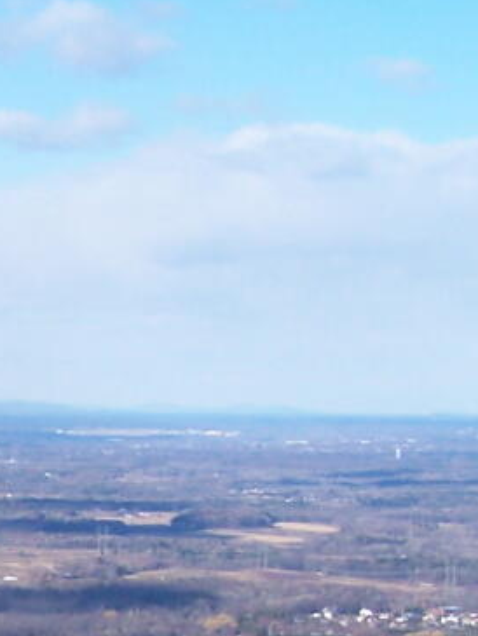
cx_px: -345
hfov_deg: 10.0
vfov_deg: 13.5
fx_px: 2613
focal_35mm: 142
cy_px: 780
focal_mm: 6.3
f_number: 4
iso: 80
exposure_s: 1/640
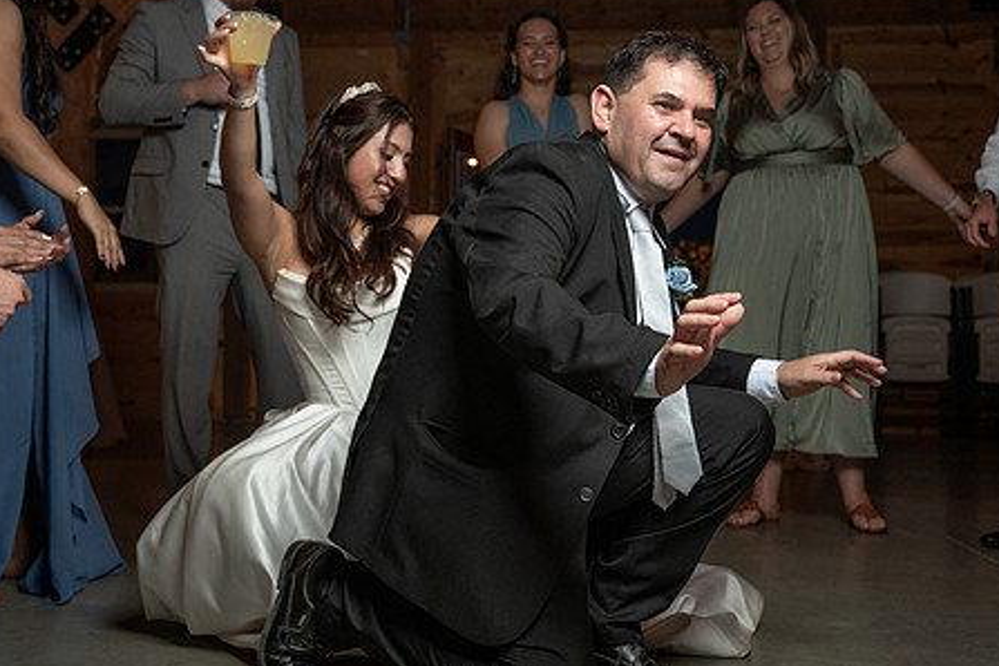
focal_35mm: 55
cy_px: 331
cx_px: 442
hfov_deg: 36.2
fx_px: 1526
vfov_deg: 24.6
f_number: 4
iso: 2000
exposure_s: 1/200
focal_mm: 39
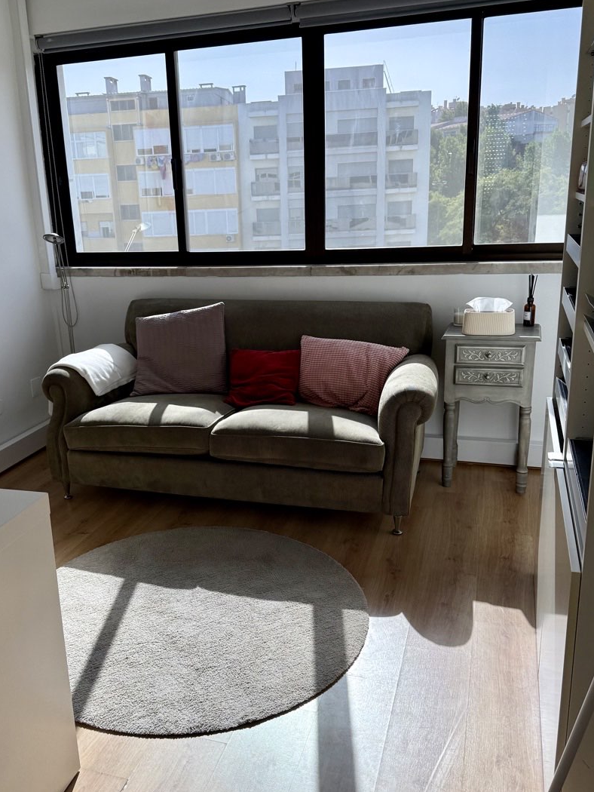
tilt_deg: -15.7
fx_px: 732
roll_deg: +2.7
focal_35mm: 32
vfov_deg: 56.8
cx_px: 236
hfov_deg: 43.9
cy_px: 400
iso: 100
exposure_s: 1/1156
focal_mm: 6.76
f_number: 1.78
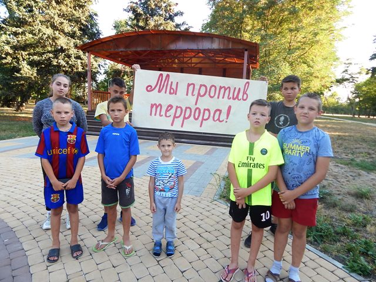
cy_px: 141
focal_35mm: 23
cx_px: 188
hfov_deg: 73.9
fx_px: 250
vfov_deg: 58.9
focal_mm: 4
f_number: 3
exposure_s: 1/100
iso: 125
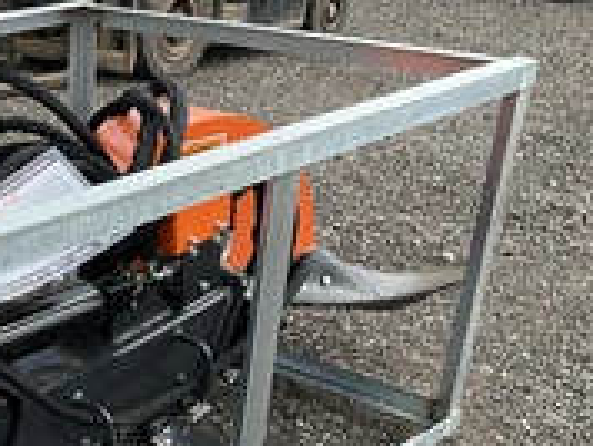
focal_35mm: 65
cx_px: -20
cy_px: 419
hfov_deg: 27.8
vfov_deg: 22.0
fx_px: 1115
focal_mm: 3
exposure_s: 1/606
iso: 25
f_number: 1.8
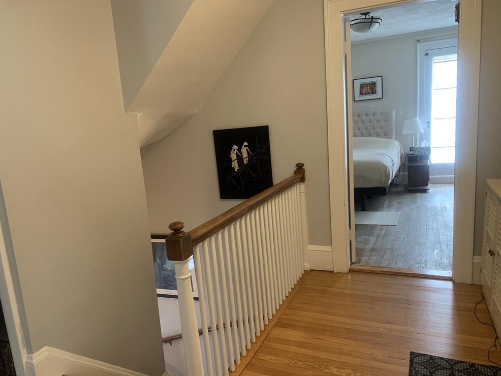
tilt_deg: -11.2
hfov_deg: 65.3
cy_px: 191
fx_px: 391
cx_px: 245
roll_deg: +4.3
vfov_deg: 51.4
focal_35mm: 27
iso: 200
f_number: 1.8
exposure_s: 1/60
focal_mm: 4.25
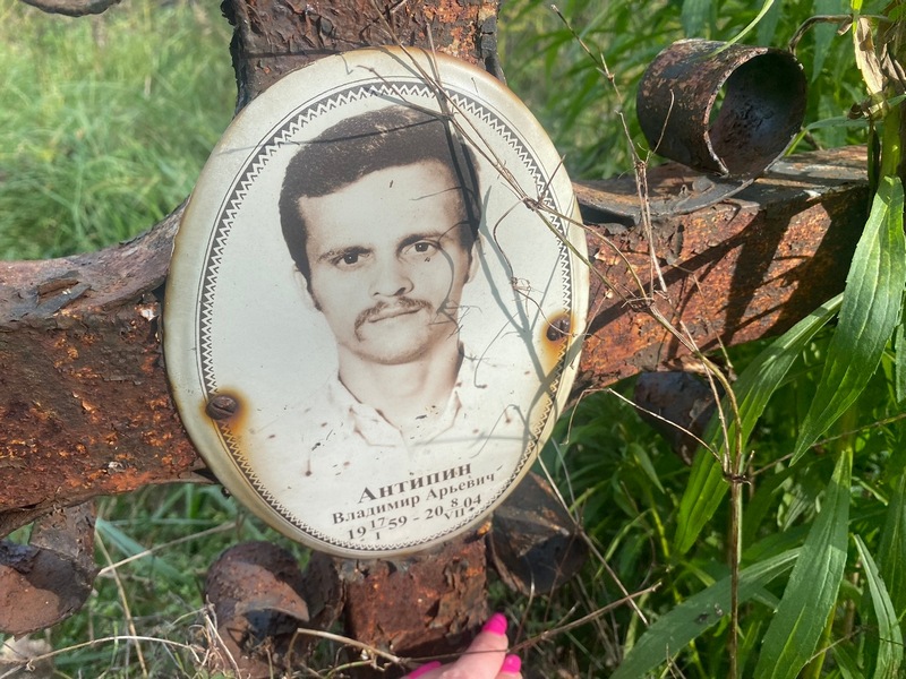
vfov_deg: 53.1
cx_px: 453
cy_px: 340
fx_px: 680
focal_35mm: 26
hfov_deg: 67.3
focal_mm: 4.25
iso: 32
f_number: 1.8
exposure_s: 1/1043
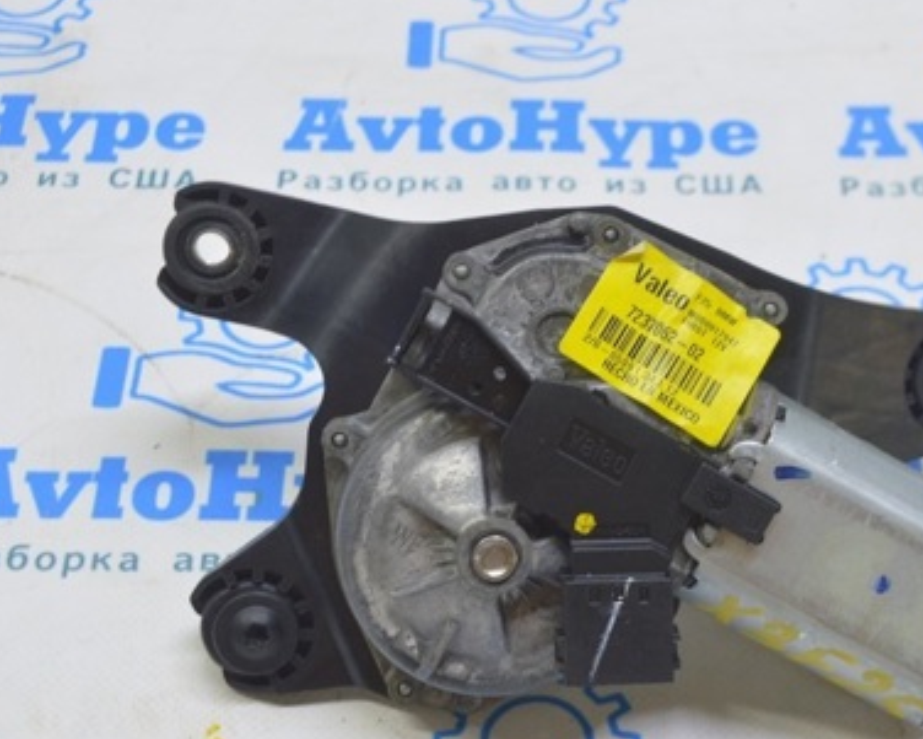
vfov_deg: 18.3
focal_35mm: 84
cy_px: 347
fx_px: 2290
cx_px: 628
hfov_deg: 22.7
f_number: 5.6
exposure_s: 1/20
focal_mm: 35
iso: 400
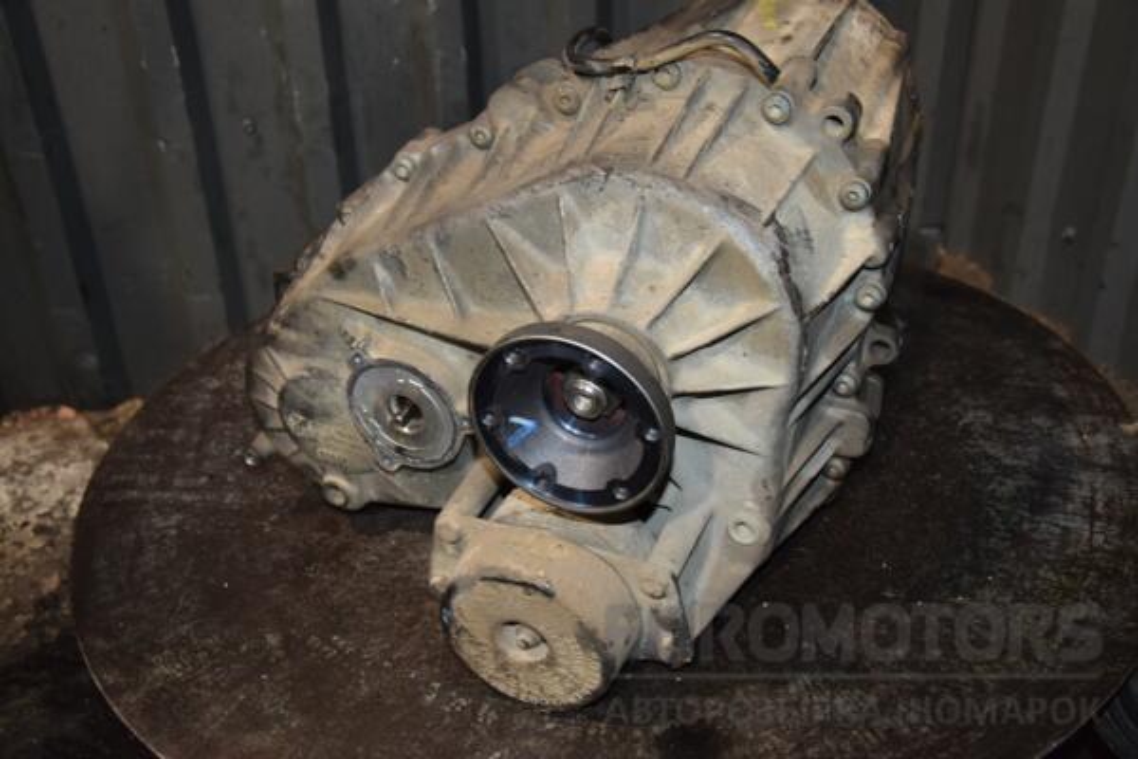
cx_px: 569
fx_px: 1233
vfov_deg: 34.2
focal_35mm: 39
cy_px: 380
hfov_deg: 49.6
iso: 800
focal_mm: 26
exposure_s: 1/60
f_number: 5
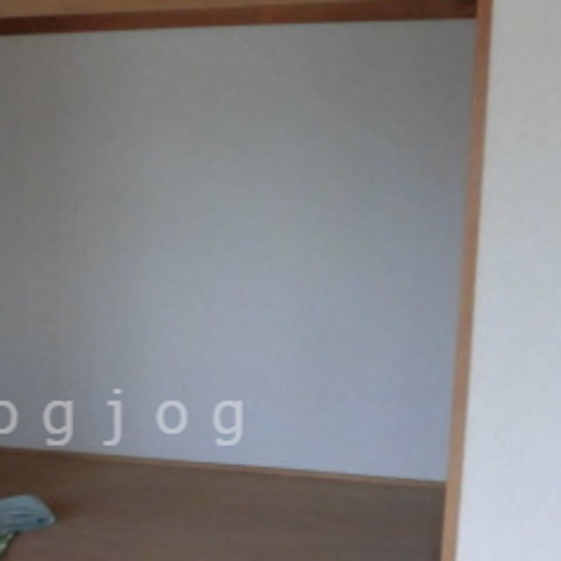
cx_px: 94
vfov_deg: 29.6
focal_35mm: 57
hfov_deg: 29.2
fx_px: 1045
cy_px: 417
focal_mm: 4.3
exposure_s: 1/40
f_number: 3.1
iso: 250
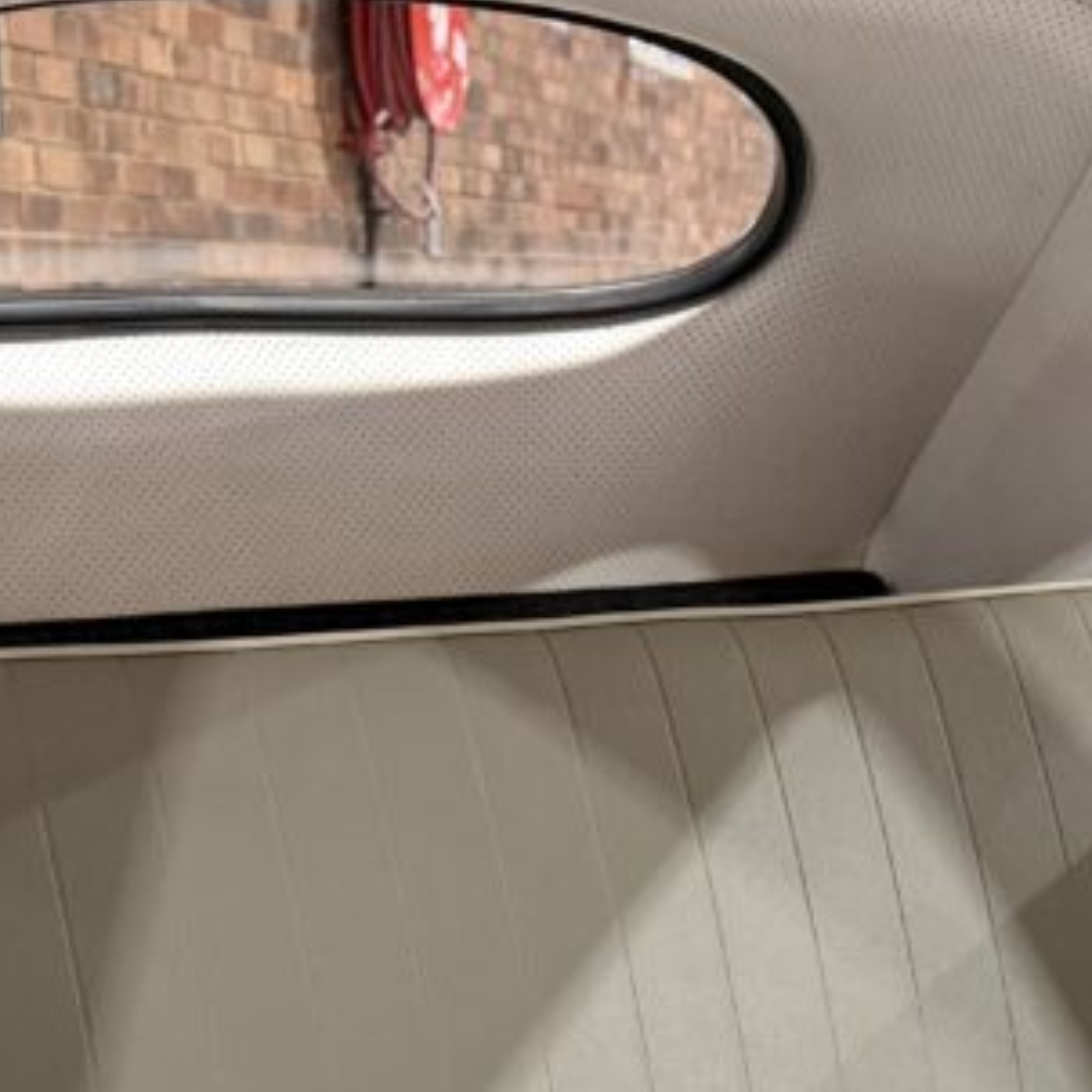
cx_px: 571
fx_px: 2570
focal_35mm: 72
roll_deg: +0.1
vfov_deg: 22.7
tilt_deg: -18.4
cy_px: 1179
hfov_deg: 24.0
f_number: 1.78
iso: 400
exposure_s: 1/50
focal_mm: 6.76
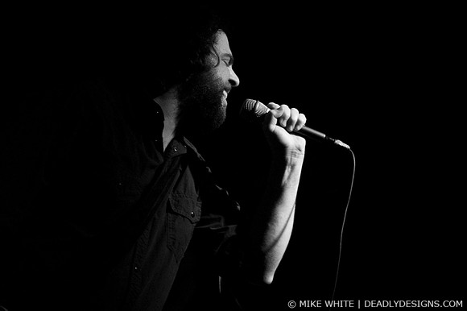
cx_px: 234
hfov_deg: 19.5
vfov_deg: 13.0
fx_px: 1361
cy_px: 156
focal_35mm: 105
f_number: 2.8
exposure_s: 1/50
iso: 800
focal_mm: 70
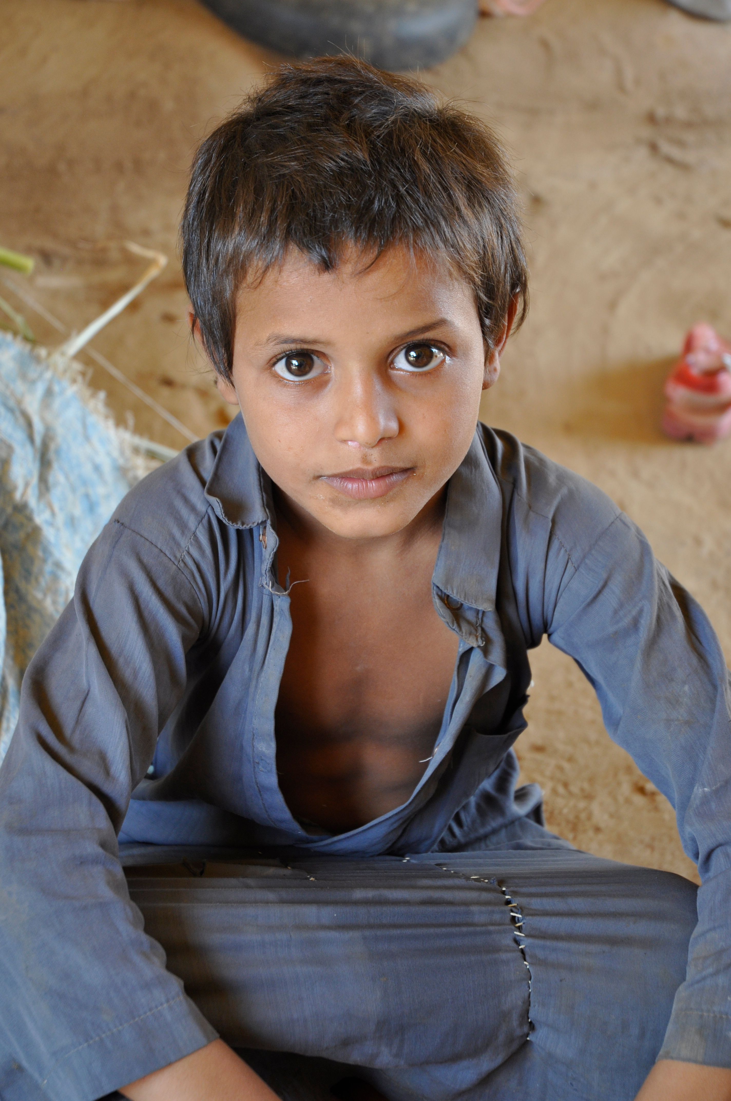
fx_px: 2519
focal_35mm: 82
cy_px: 550
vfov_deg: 24.6
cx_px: 366
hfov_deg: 16.5
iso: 450
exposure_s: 1/60
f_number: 4.5
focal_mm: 55
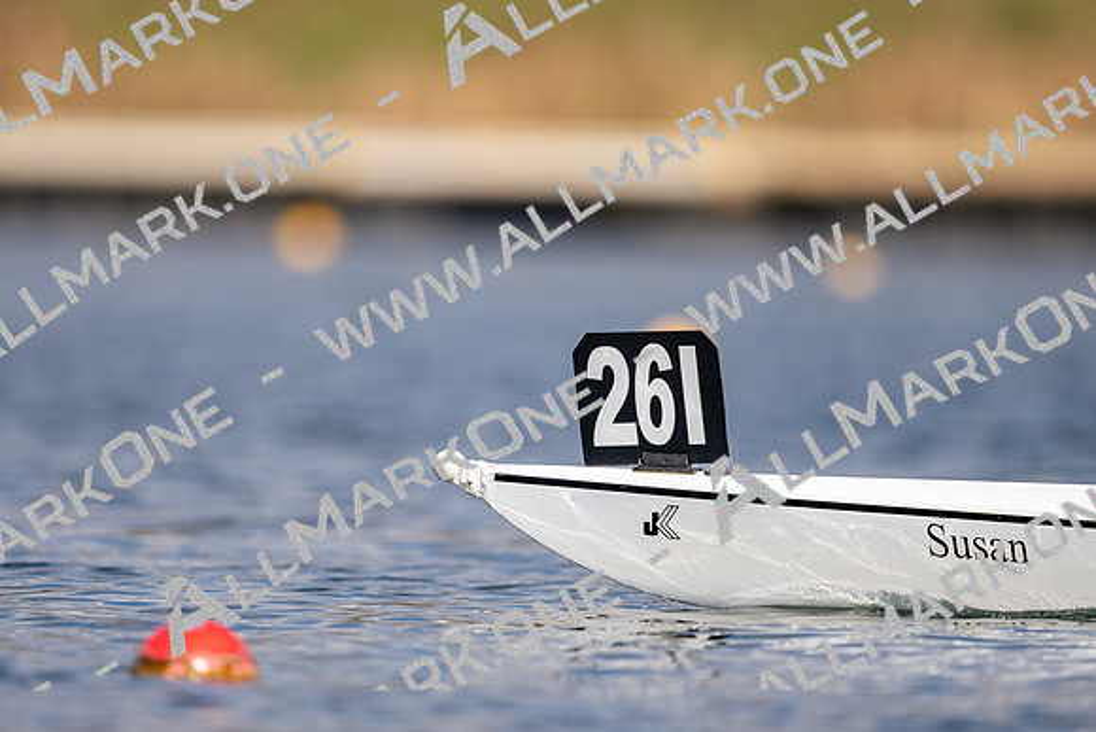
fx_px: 27405
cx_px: 548
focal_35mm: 900
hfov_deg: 2.3
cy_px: 366
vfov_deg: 1.5
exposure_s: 1/2000
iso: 160
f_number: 4
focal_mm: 600
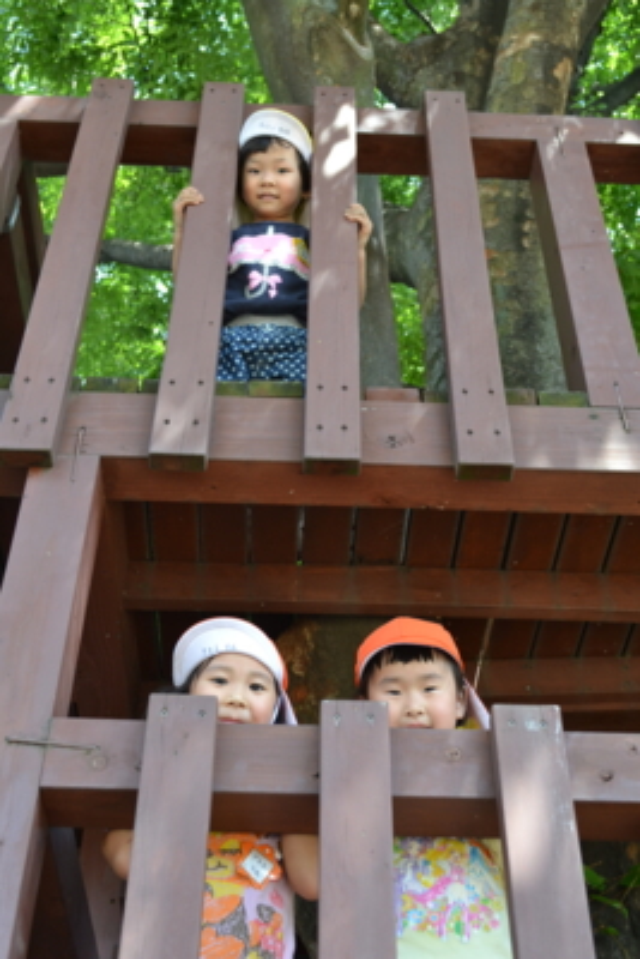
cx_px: 320
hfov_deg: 28.1
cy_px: 480
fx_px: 1279
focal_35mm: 48
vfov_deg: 41.1
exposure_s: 1/125
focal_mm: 32
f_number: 5.6
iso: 400
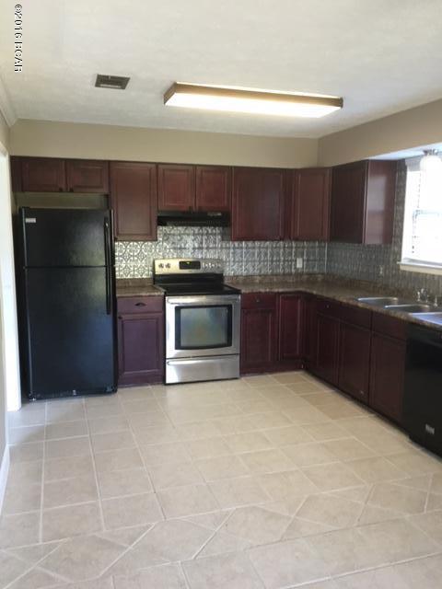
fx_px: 494
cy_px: 294
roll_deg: -1.5
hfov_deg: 48.2
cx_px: 221
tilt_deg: -6.2
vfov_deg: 61.7
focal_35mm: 29
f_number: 2.2
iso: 200
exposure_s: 1/30
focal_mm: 4.15
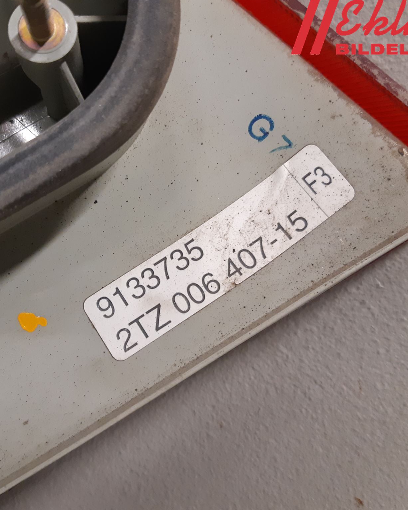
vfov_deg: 52.8
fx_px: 513
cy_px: 254
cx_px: 154
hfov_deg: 43.0
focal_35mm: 34
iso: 200
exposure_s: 1/50
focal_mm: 3.93
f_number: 1.7
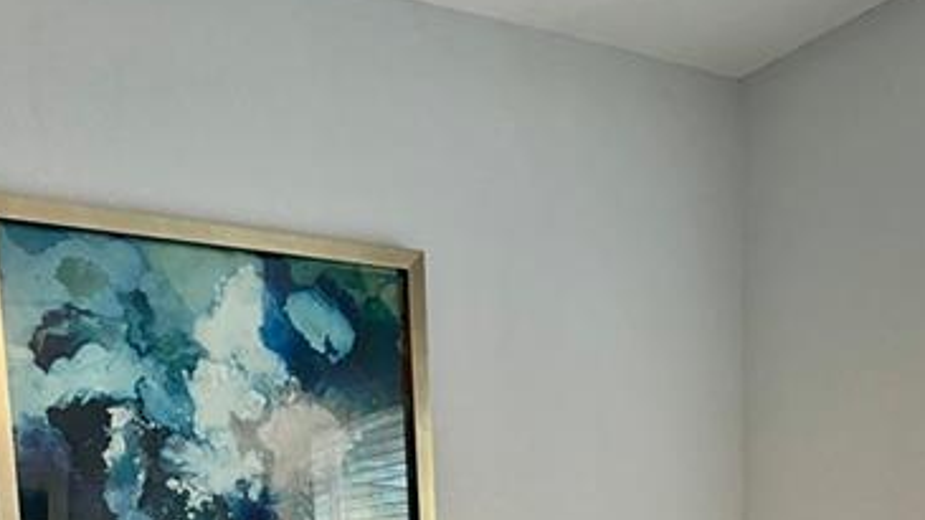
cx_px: 535
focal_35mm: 55
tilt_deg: -6.9
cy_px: 857
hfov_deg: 37.8
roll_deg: +0.7
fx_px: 1349
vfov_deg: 18.4
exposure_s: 1/120
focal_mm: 6.86
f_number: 1.78
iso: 125
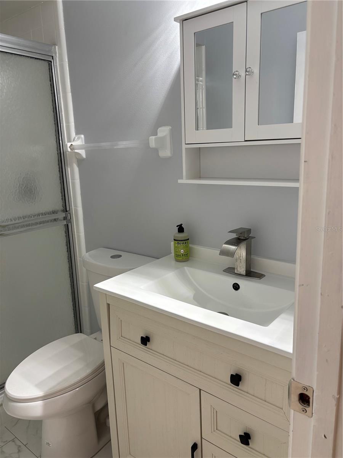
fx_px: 344
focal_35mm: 26
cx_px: 172
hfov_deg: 53.1
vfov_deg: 67.3
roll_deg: +1.0
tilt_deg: -13.0
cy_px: 229
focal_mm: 5.96
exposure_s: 1/120
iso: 125
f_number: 1.6
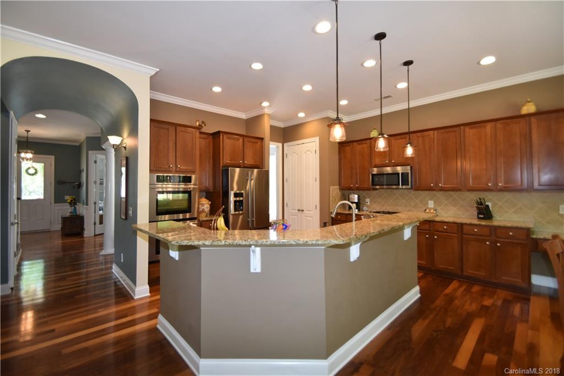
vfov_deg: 77.3
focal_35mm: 15
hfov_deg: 100.4
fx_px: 235
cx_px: 282
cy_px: 188
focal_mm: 10
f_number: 4
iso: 400
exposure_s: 1/60
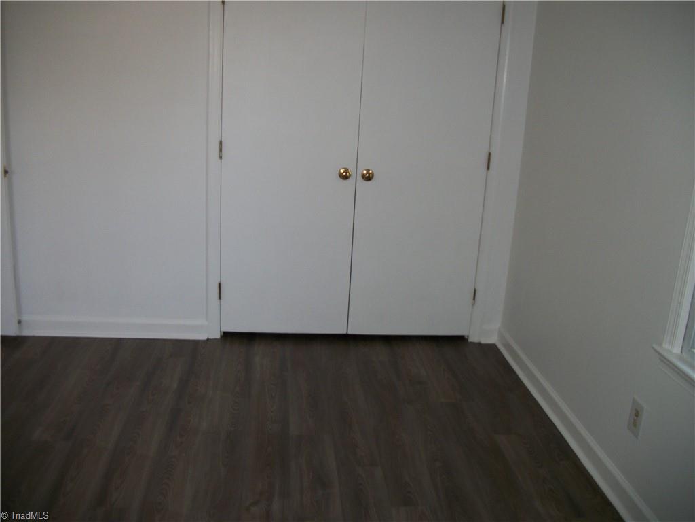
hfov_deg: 56.8
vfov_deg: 44.2
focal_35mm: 32
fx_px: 642
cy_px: 261
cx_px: 348
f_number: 2.9
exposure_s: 1/60
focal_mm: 5.7
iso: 80
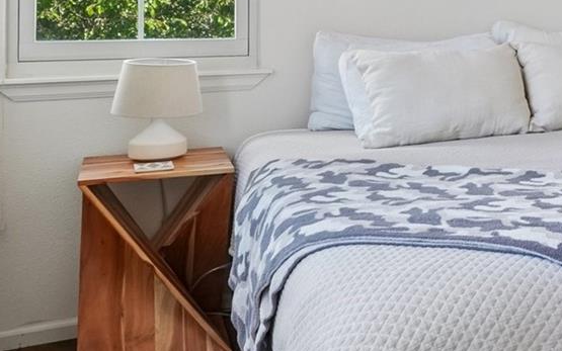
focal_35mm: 48
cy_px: 5
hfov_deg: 33.7
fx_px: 742
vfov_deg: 25.4
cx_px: 672
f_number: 8
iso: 250
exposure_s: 1/30
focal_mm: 11
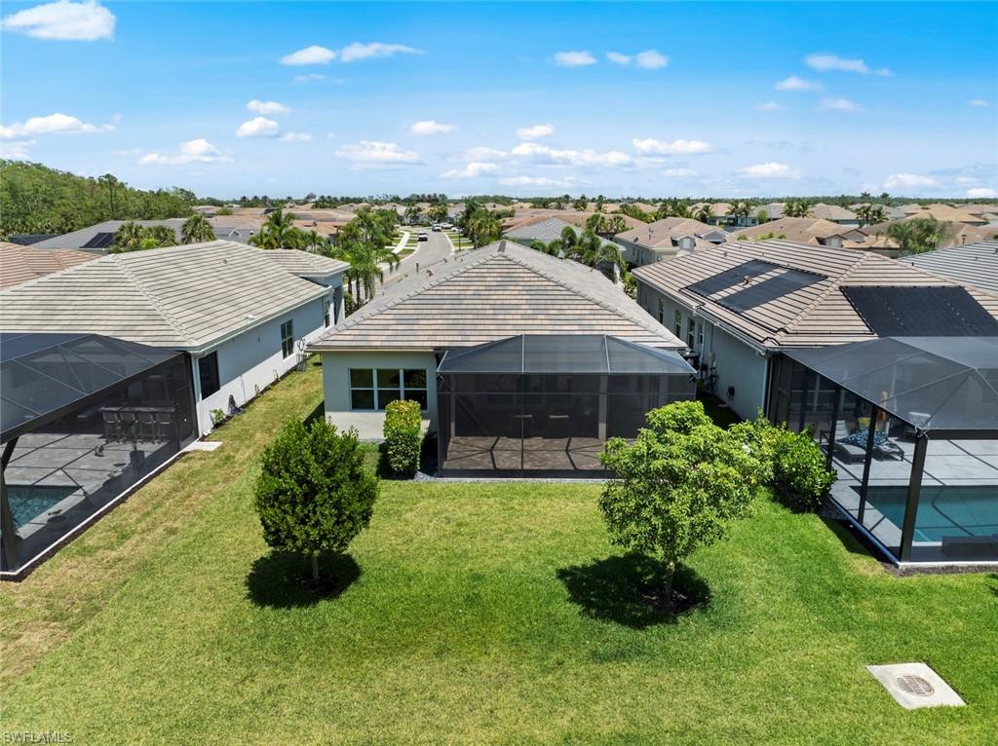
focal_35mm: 24
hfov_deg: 71.6
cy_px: 373
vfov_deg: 56.7
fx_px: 691
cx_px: 499
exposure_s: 1/1000
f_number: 2.8
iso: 100
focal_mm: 12.29
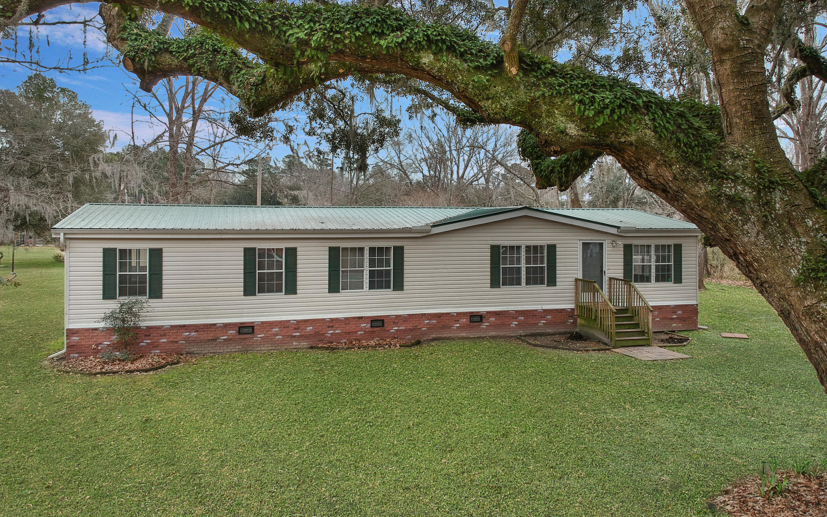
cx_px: 409
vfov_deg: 46.0
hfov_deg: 68.4
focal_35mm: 27
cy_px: 239
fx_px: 609
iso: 100
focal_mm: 4.49
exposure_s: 1/120
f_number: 2.6
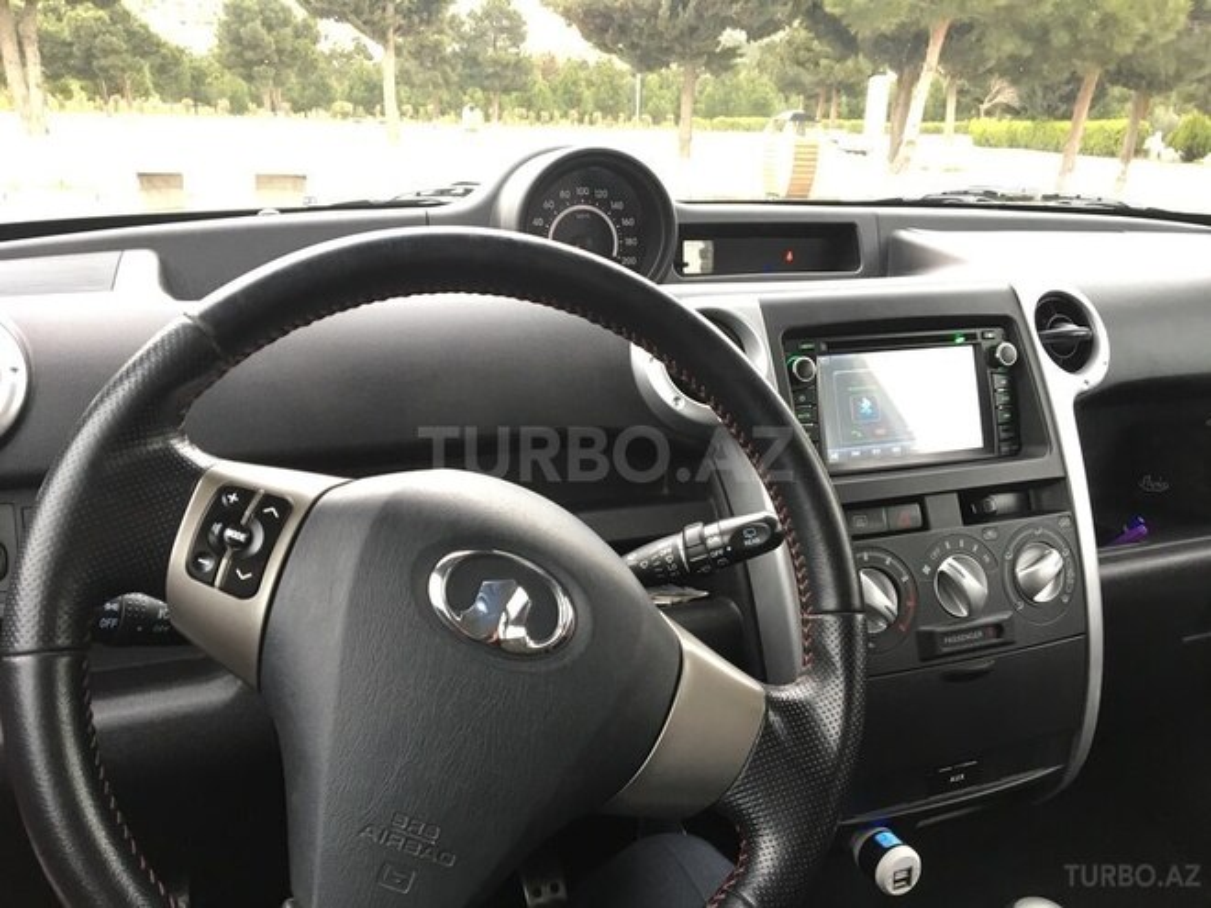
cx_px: 606
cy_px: 454
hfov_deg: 61.7
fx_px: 1015
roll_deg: -1.9
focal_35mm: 29
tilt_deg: -16.6
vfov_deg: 48.2
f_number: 2.2
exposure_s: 1/33
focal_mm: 4.15
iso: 100
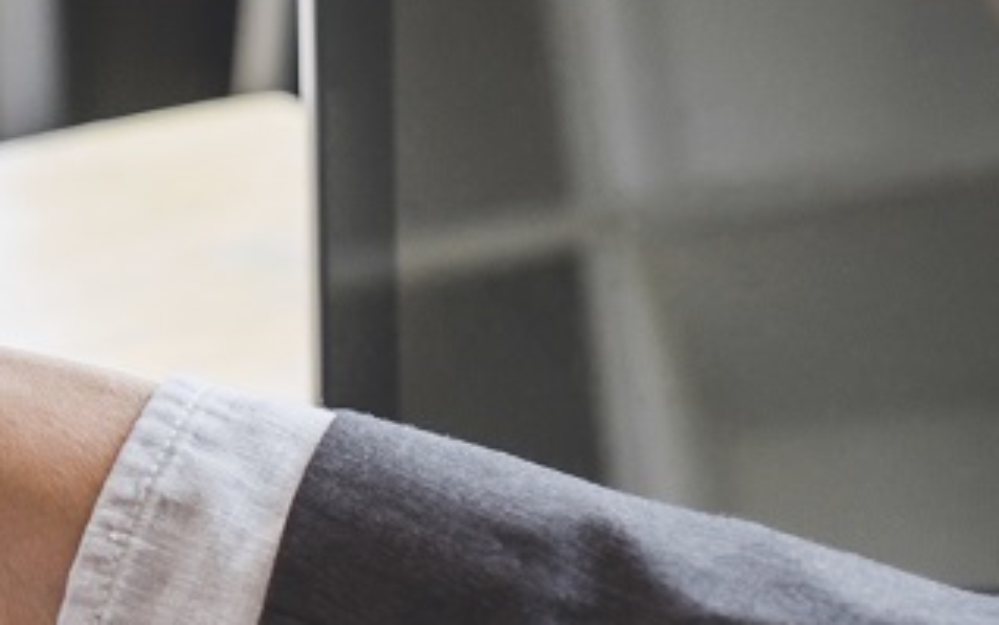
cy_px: 650
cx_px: -339
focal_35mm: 173
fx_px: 4712
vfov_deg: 7.6
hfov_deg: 11.7
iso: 200
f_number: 3.6
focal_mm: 35.8
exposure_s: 1/80
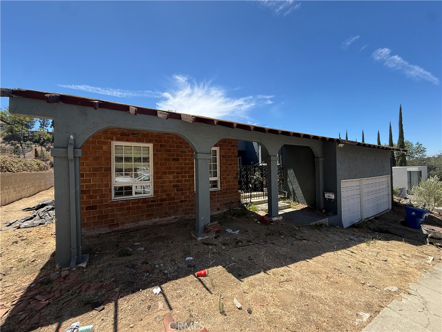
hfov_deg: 102.1
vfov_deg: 85.7
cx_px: 221
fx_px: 179
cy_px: 166
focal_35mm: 14
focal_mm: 2.22
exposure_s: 1/901
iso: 64
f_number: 2.2
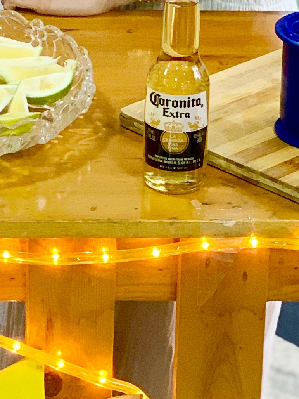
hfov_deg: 7.2
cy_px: -68
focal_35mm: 204
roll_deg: -0.6
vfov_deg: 9.6
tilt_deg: -20.3
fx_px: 2349
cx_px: -97
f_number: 2.4
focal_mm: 6
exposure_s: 1/60
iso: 125
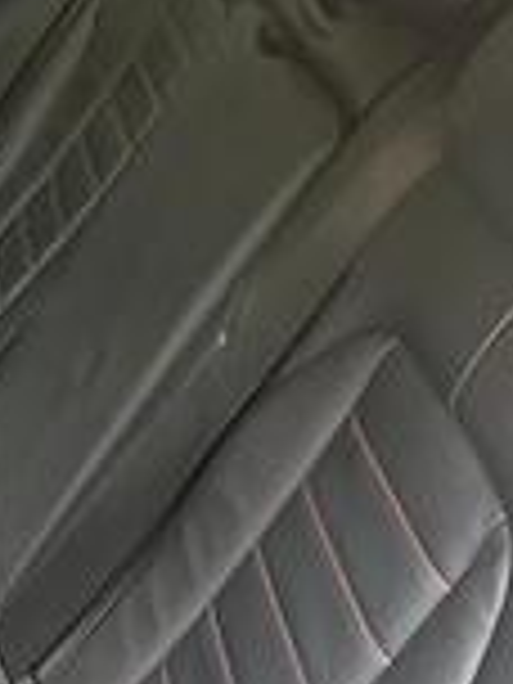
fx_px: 1403
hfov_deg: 20.4
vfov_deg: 27.2
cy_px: 459
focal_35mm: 71
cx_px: 72
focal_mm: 5.56
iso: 640
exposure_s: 1/20
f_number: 1.6
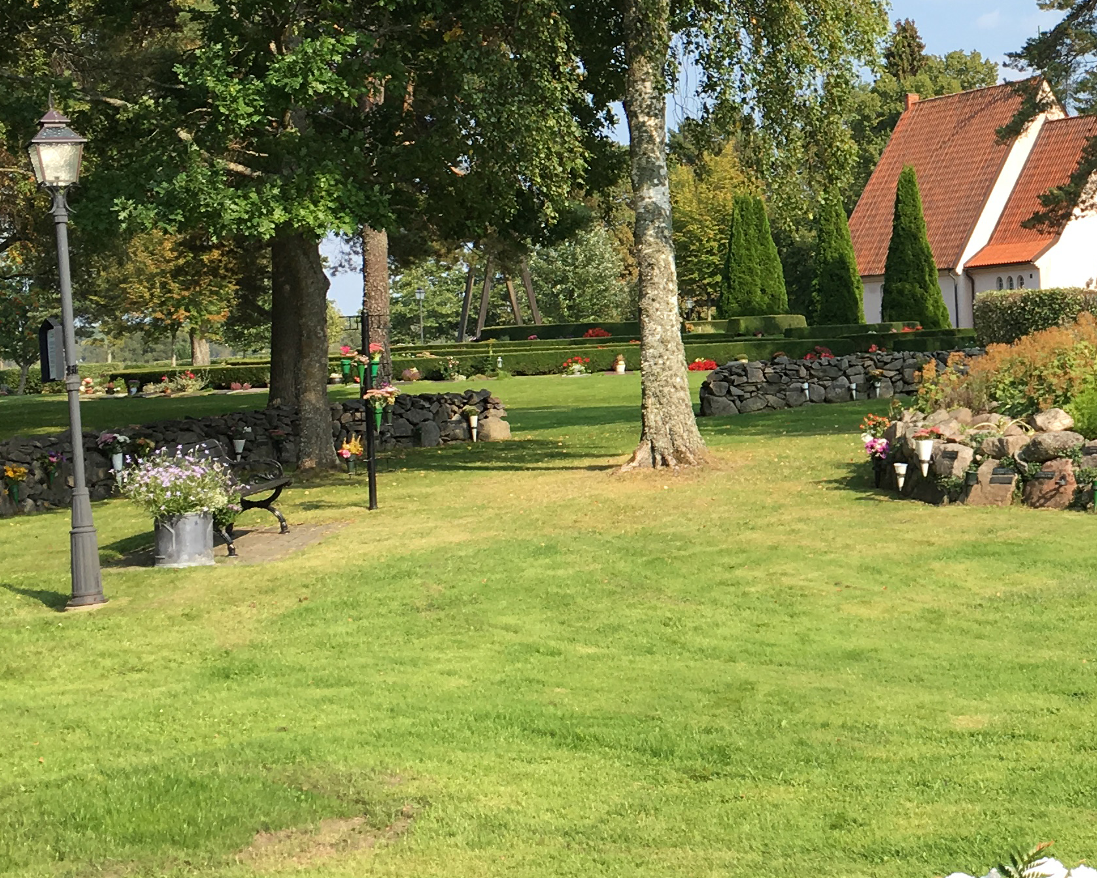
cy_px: 323
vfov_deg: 22.4
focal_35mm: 68
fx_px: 2208
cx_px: 1062
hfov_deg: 26.6
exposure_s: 1/651
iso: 25
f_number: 2.2
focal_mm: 4.15
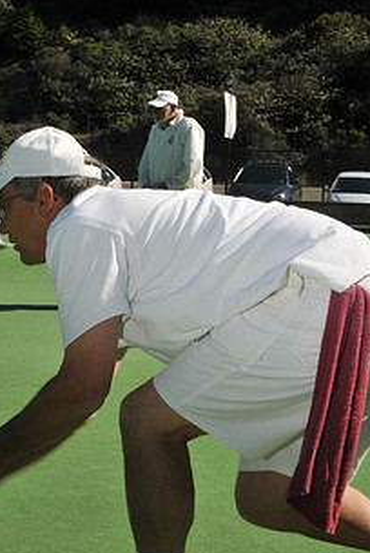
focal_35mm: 74
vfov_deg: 27.3
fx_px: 1138
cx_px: 171
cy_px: 308
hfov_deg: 18.5
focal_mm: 26
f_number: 22
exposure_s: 1/125
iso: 200
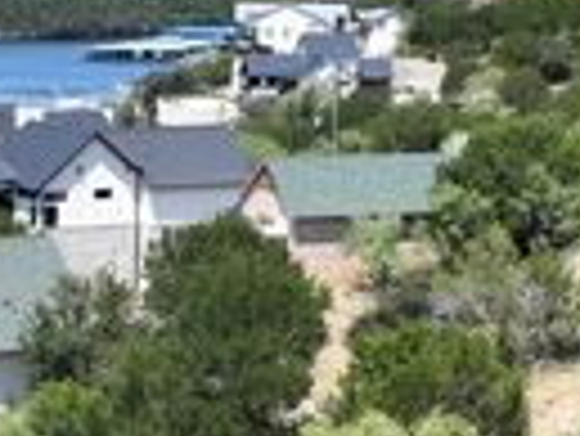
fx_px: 1560
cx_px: -27
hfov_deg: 20.3
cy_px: 488
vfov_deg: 15.5
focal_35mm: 93
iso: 100
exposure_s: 1/1250
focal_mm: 12.29
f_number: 2.8
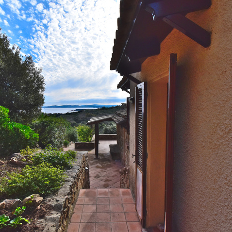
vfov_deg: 74.8
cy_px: 120
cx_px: 103
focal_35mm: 20
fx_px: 152
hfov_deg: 74.6
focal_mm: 10
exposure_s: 1/500
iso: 360
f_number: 11
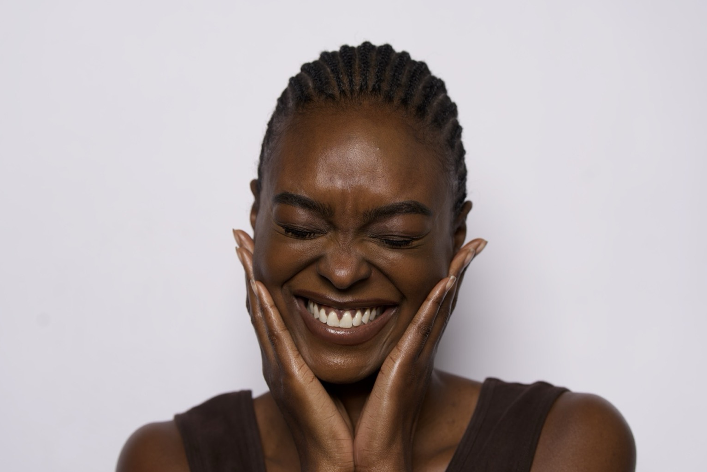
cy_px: 236
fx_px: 1434
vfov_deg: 18.7
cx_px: 343
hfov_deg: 27.7
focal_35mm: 73
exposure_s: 1/250
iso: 100
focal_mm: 70
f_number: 4.5
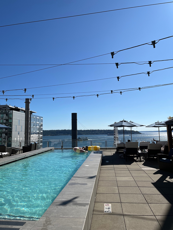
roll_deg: +1.2
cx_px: 86
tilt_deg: +6.5
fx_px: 173
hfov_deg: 53.1
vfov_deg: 67.3
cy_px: 115
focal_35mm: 26
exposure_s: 1/6897
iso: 50
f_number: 1.6
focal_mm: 5.1
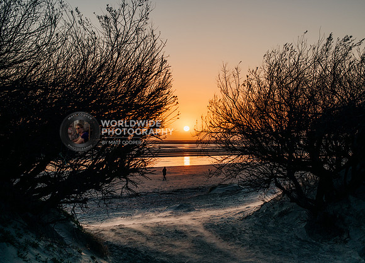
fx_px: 564
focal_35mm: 54
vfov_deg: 26.2
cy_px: 132
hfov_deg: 35.9
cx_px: 197
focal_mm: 50
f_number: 8
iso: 200
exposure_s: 1/400
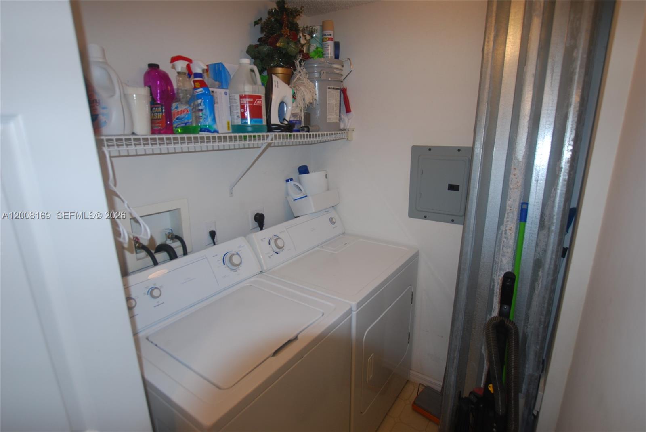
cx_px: 323
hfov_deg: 89.9
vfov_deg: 67.5
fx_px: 323
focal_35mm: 18
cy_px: 216
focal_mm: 12
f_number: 3.5
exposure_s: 1/60
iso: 200
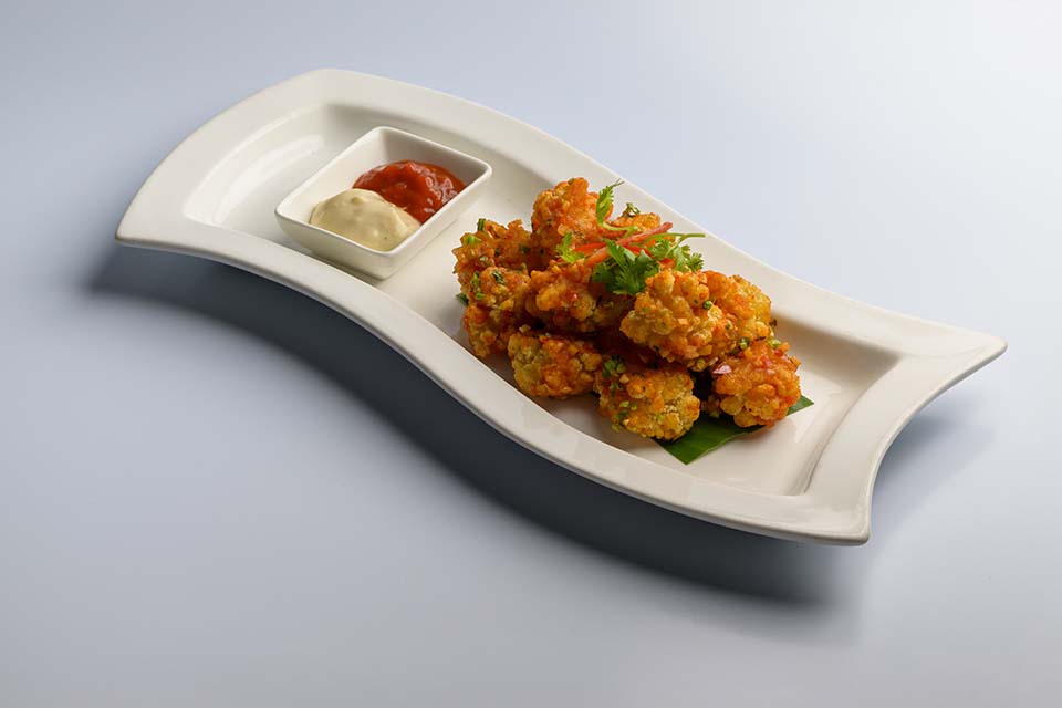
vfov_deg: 16.1
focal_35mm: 85
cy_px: 354
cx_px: 531
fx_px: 2507
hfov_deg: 23.9
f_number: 8.5
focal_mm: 85
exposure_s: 1/200
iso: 80
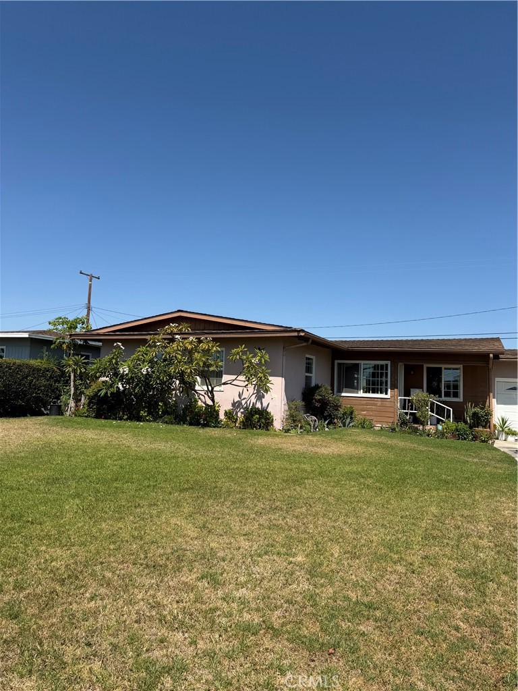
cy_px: 346
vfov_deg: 71.6
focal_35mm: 24
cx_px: 259
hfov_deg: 56.8
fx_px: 479
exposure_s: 1/6173
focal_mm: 6.76
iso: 80
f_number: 1.78
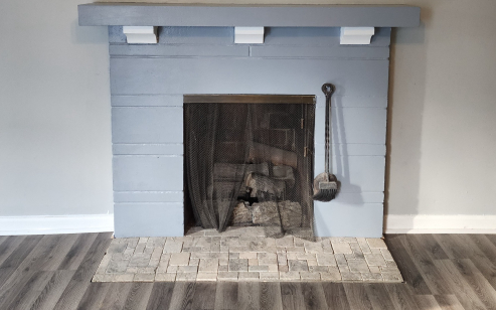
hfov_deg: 58.1
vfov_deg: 36.6
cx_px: 250
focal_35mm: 33
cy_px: 48
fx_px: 446
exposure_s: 1/60
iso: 640
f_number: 1.8
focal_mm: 6.4
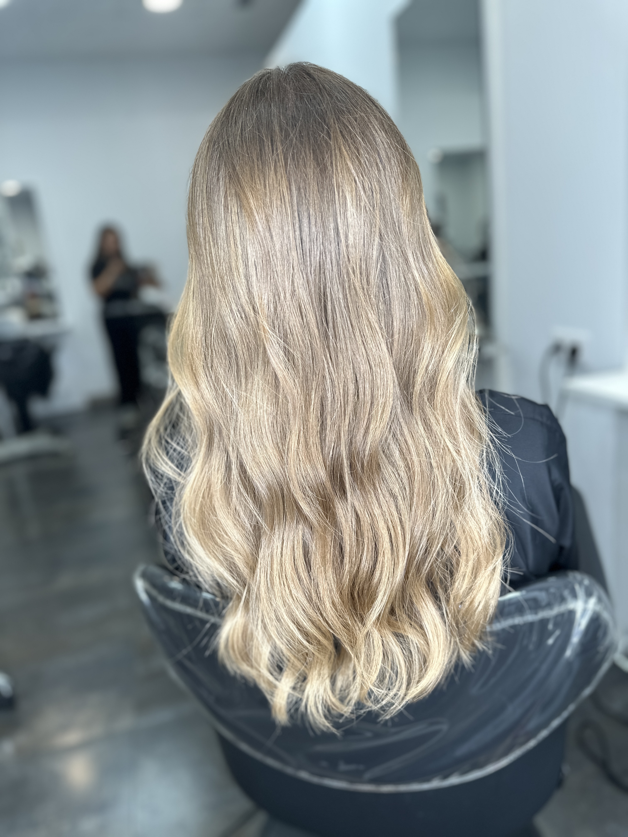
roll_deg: +7.0
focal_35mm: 24
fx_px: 581
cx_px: 314
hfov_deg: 56.8
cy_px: 418
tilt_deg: -15.2
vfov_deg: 71.6
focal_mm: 6.86
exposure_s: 1/136
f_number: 1.78
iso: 64
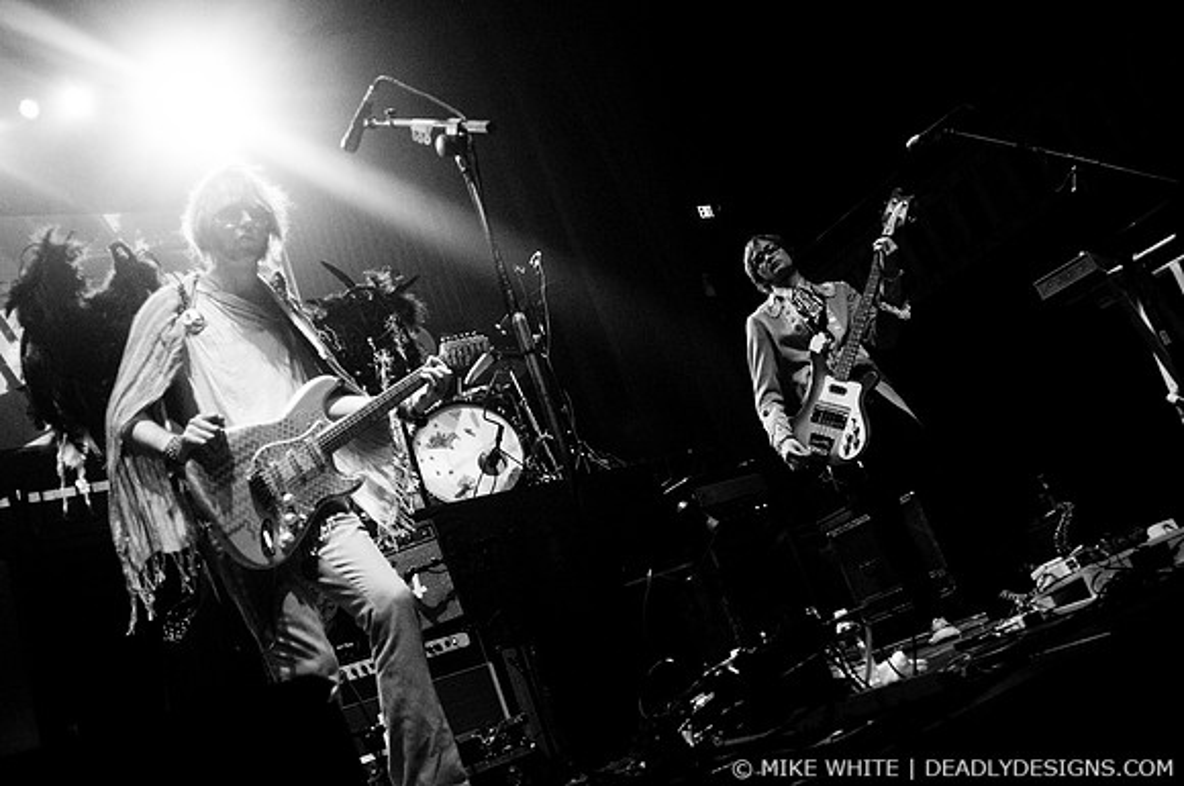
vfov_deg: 43.5
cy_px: 393
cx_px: 592
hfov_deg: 62.0
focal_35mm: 30
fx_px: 985
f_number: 2.8
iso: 640
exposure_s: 1/250
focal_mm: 20
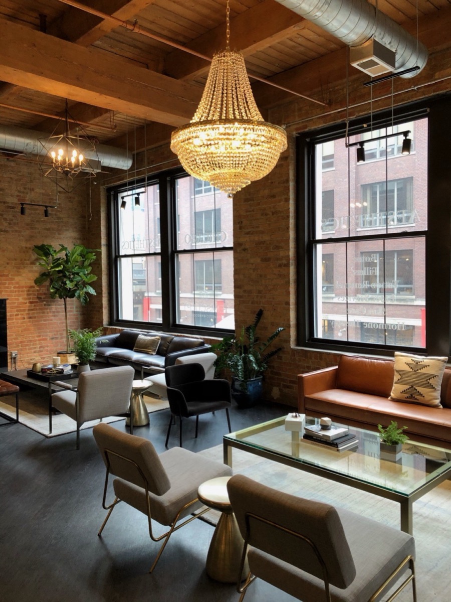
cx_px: 226
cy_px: 301
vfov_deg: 63.4
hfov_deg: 49.7
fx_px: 486
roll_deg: +0.5
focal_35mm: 28
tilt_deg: -2.1
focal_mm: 3.99
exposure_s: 1/30
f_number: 1.8
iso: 20
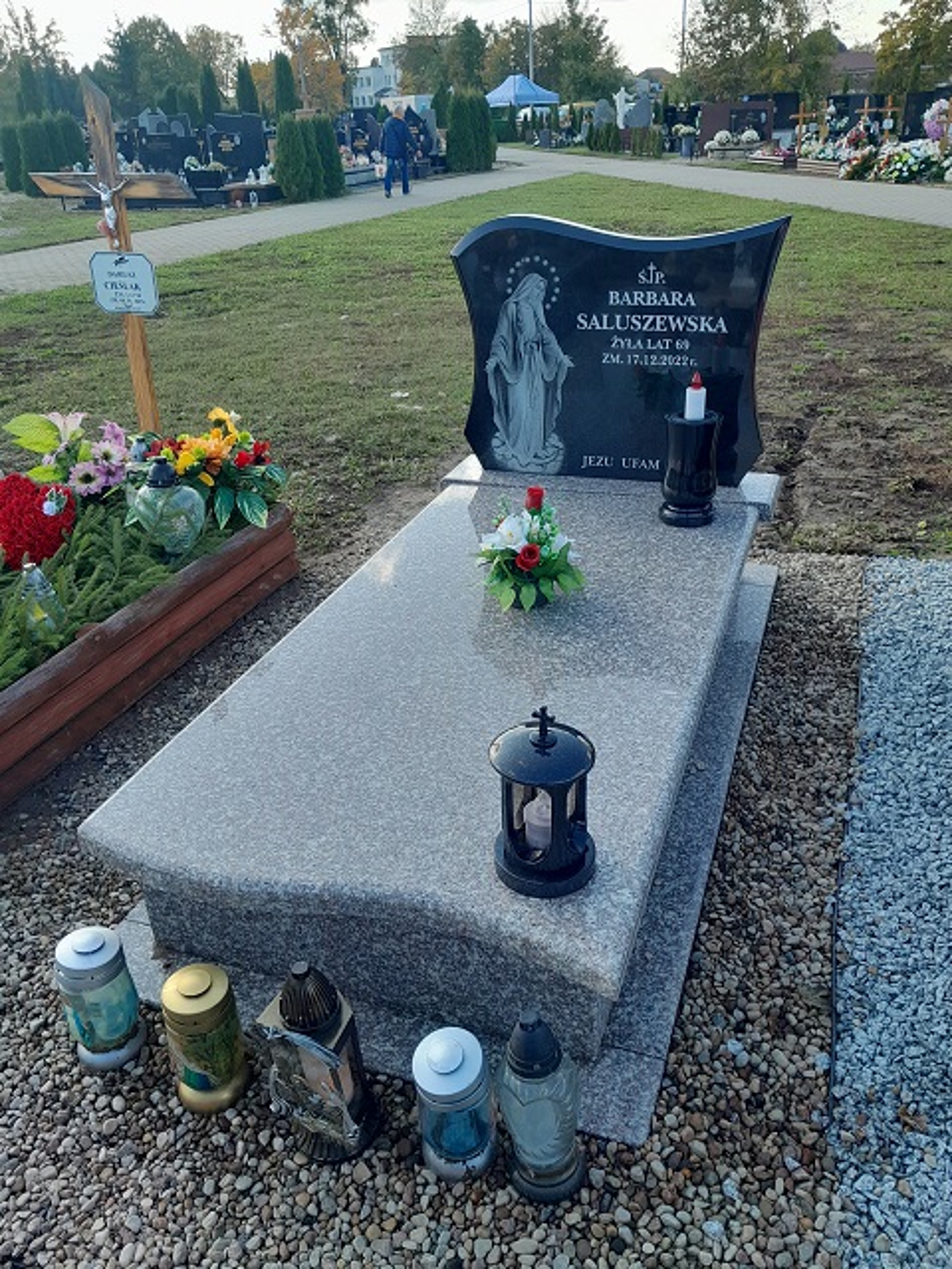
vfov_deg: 65.3
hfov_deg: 51.4
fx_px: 990
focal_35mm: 27
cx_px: 476
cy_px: 634
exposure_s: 1/100
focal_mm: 4
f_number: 1.8
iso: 40
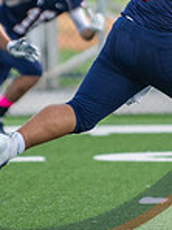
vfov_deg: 1.9
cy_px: 2
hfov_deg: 1.4
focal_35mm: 1056
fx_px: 6996
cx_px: 206
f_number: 2.8
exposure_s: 1/1000
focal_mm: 200
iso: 200
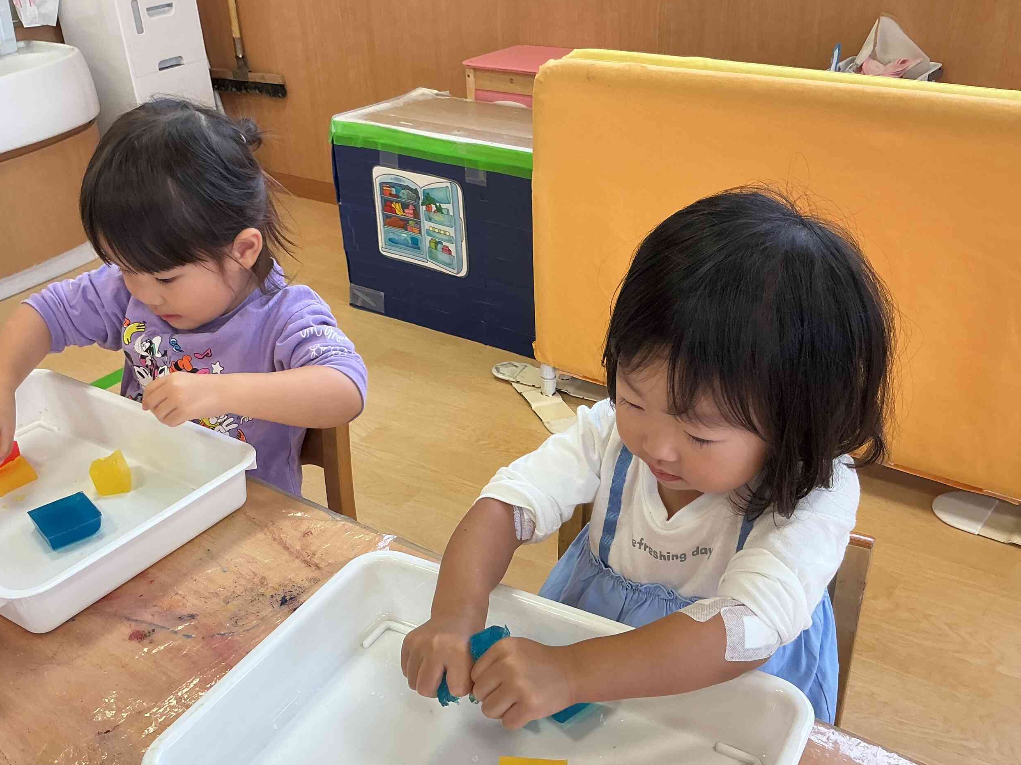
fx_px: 1032
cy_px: 444
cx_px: 494
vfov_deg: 40.6
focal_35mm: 35
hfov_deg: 52.6
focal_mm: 3
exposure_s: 1/100
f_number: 1.8
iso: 32
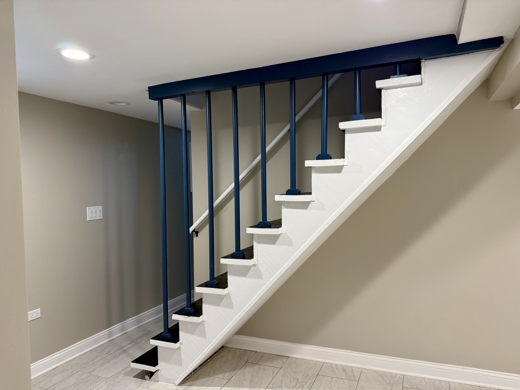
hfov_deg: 71.6
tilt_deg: -1.5
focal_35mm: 24
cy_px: 195
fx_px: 361
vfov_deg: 56.8
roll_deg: +0.8
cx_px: 260
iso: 160
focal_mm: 6.76
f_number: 1.78
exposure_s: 1/60
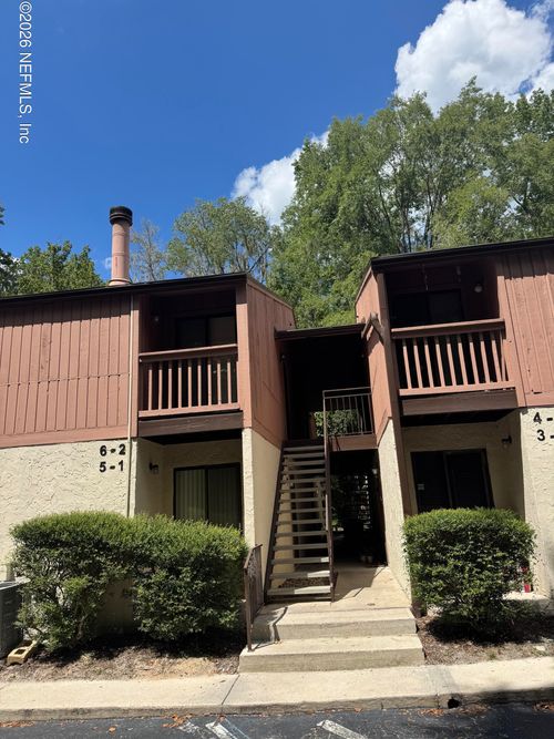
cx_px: 277
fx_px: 512
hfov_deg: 56.8
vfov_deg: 71.6
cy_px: 370
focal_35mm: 24
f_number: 1.78
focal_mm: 6.76
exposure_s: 1/3597
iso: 80
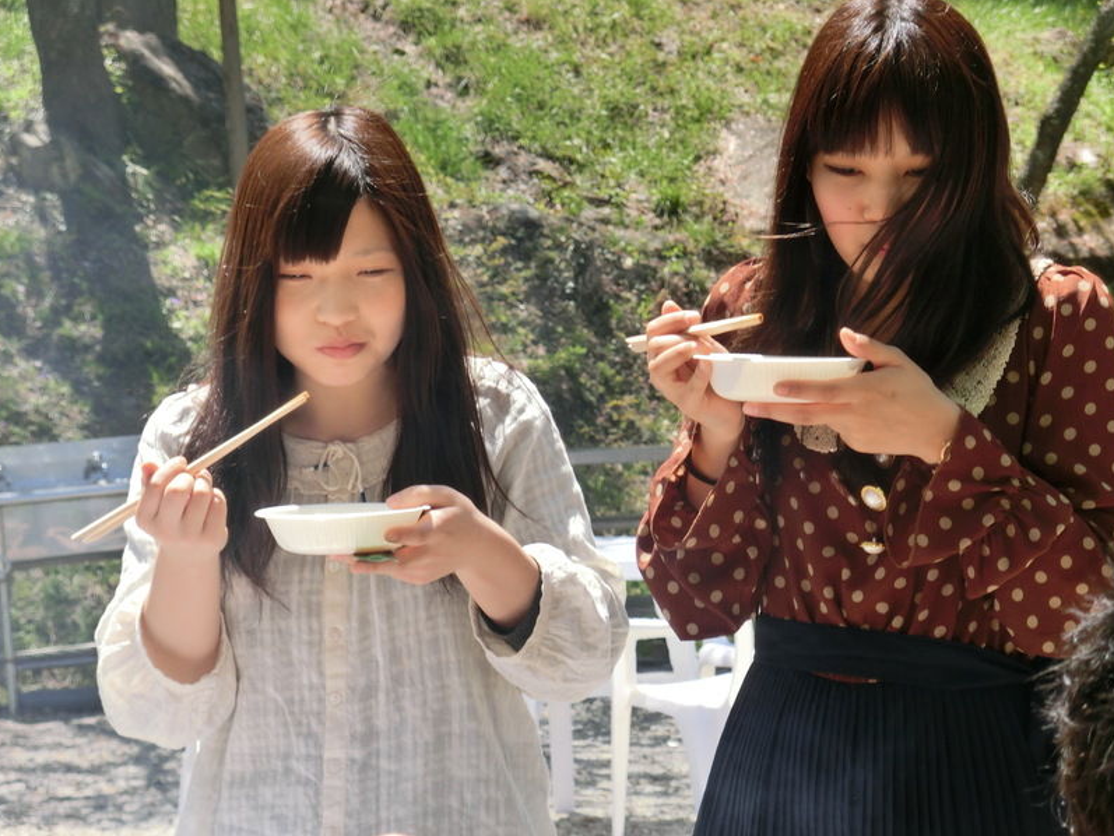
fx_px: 4442
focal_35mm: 138
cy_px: 424
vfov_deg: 10.8
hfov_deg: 14.3
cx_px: 560
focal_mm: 23.8
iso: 80
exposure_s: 1/320
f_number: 4.8
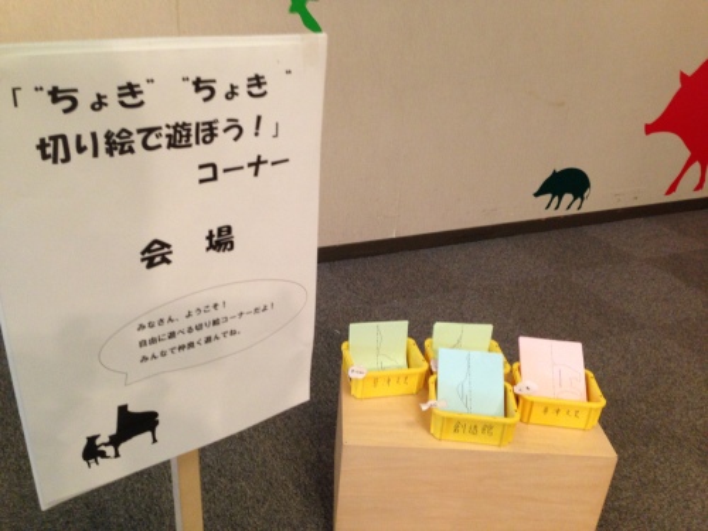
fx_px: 675
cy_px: 266
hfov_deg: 55.4
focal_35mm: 33
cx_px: 354
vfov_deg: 42.9
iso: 200
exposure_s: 1/20
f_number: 2.4
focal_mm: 4.13
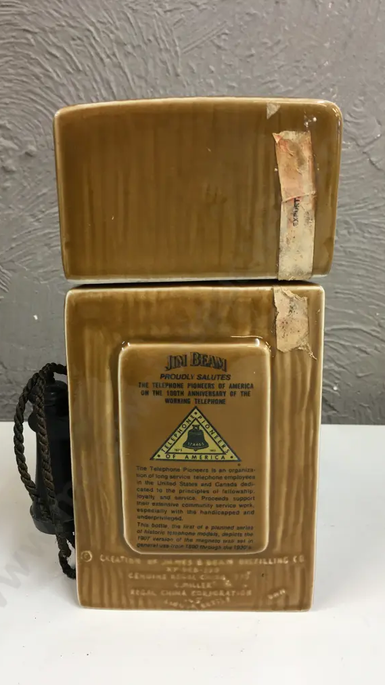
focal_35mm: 32
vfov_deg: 61.0
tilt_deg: -13.1
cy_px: 341
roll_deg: -0.7
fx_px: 581
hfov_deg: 36.7
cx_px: 187
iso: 40
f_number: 2.2
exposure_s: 1/17
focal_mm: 4.15
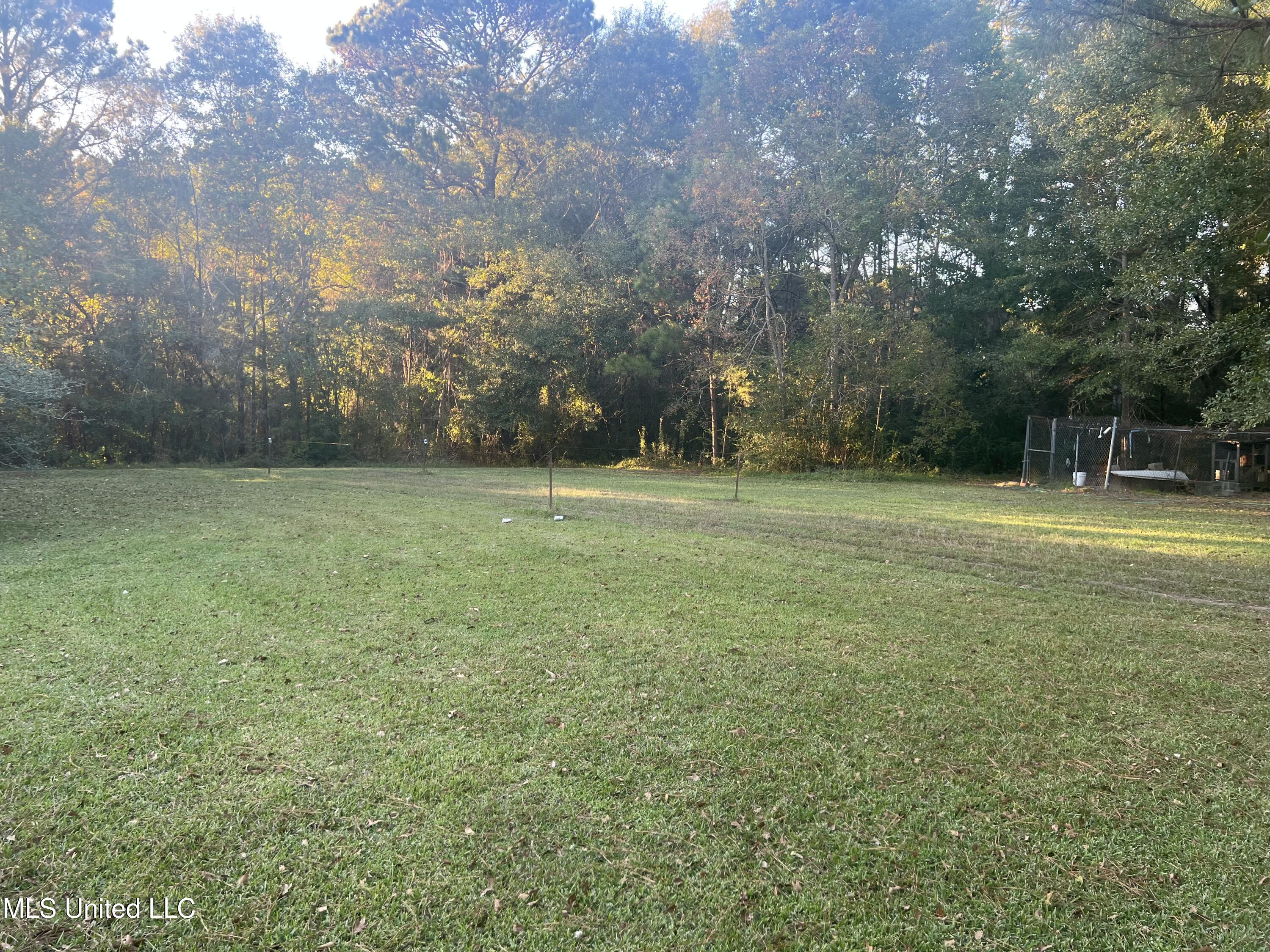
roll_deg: +0.0
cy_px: 476
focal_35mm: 26
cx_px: 635
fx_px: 954
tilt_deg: -2.9
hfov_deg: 67.3
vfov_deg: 53.1
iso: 50
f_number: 1.5
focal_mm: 5.7
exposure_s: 1/121
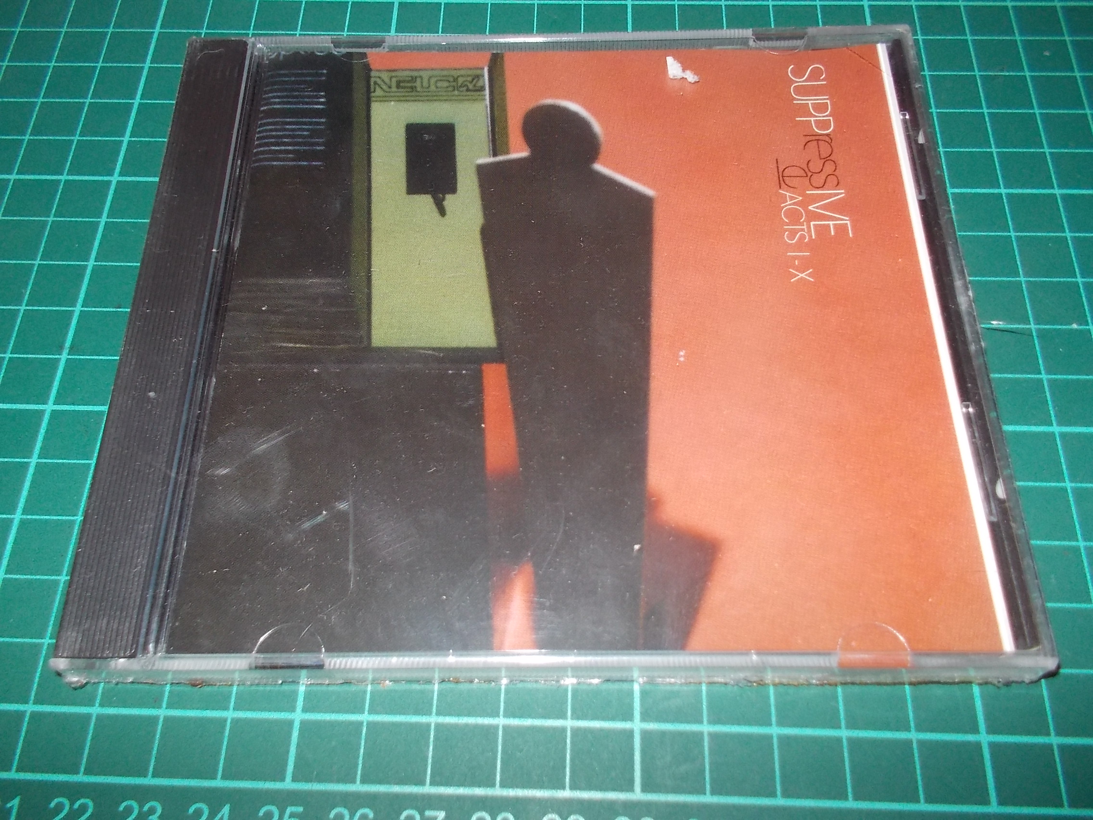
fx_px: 916
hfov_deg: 61.7
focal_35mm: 29
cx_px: 546
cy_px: 410
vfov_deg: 48.2
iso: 200
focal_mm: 4.1
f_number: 3.3
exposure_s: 1/30
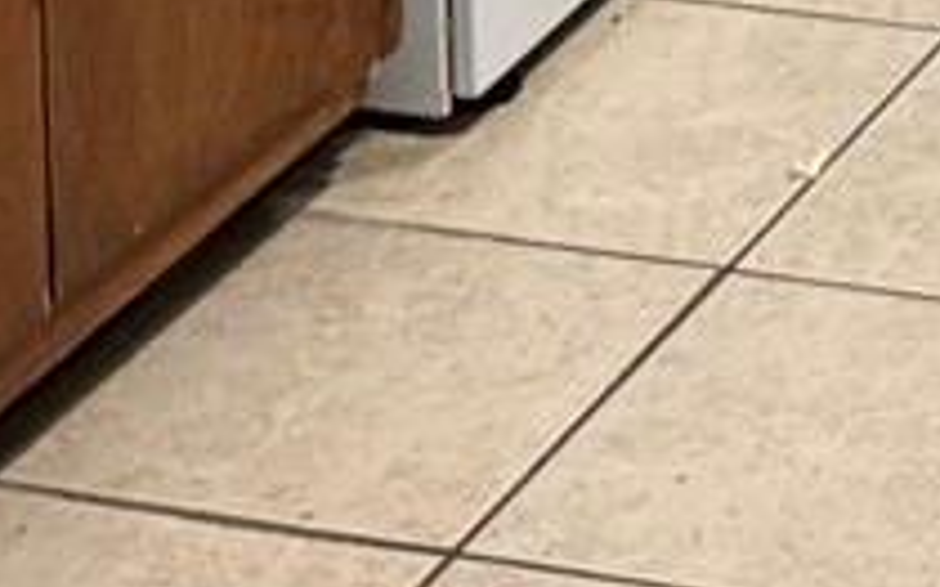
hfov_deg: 11.7
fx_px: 3969
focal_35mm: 155
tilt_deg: -7.3
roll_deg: +0.1
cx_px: 2032
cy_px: -1416
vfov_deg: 7.1
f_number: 1.78
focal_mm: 6.76
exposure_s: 1/60
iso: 320
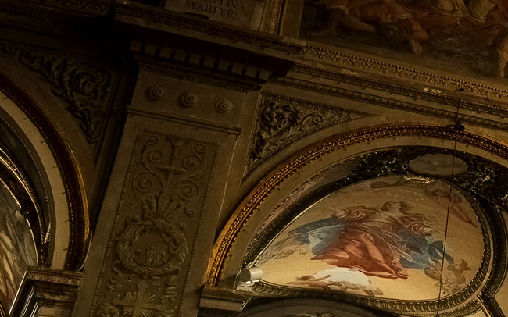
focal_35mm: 79
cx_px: 860
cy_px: -30
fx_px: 1094
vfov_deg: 16.0
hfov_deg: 20.3
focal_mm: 14
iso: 160
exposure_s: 1/60
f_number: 1.8
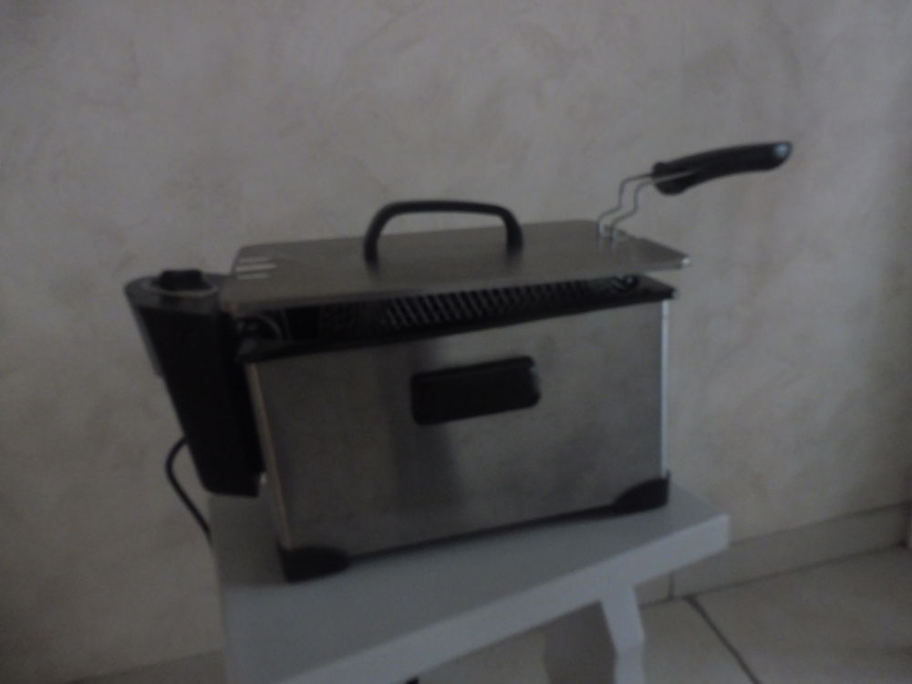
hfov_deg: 71.6
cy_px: 342
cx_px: 456
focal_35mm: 24
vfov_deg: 56.8
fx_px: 632
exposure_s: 1/4
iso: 500
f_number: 3.3
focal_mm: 4.3
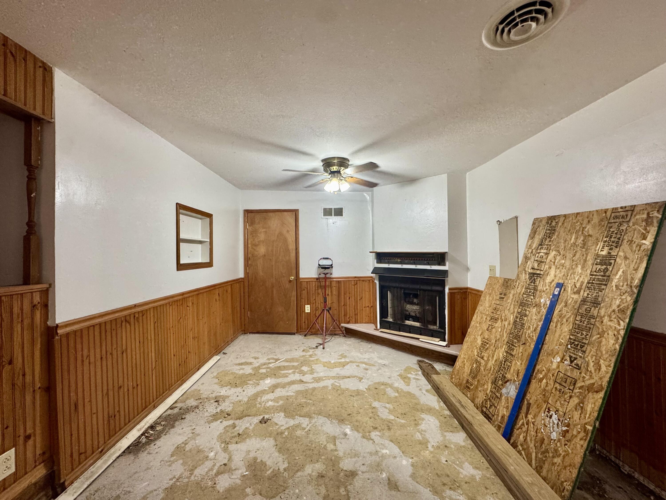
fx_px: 269
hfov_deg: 102.1
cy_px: 250
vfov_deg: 85.7
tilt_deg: -0.9
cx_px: 333
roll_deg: +0.8
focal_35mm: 14
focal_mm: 2.22
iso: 250
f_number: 2.2
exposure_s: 1/60
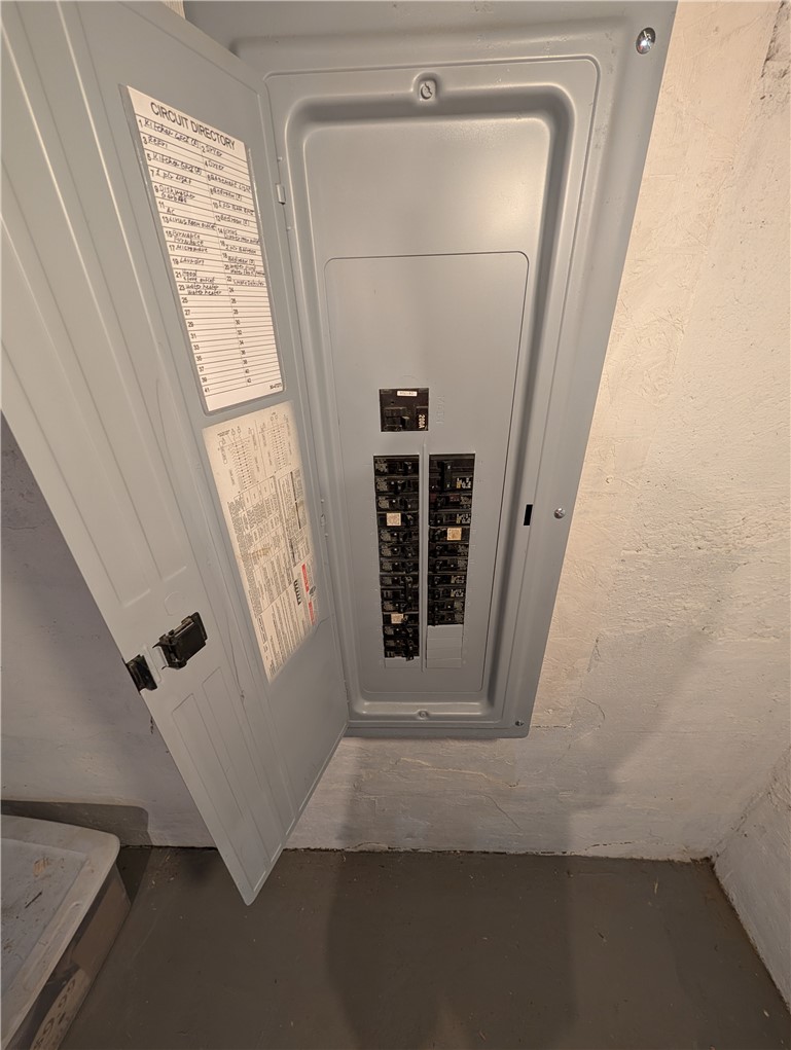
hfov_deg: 94.7
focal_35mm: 12
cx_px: 396
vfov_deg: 110.4
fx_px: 365
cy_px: 525
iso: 108
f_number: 1.7
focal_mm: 2.02
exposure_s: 1/30
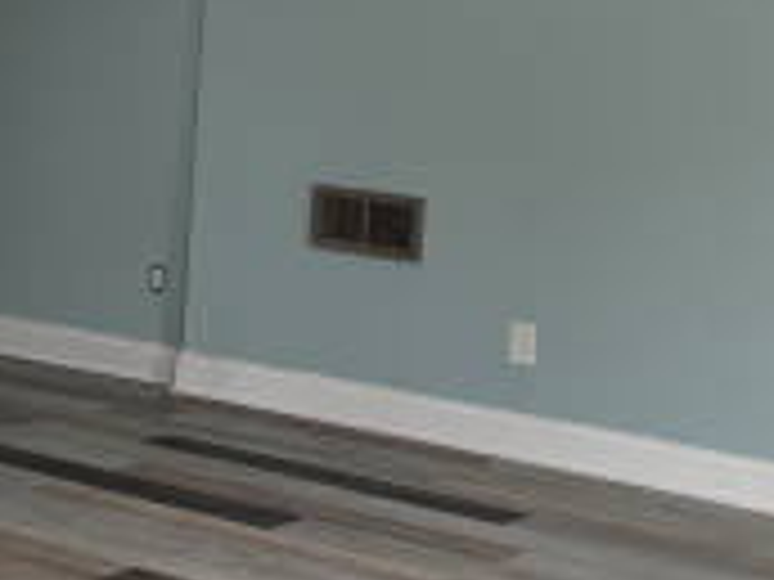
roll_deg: -3.6
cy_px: 99
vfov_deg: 15.8
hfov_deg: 20.7
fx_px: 2079
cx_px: 92
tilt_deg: -2.6
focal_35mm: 93
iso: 125
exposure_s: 1/195
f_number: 1.78
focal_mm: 6.76
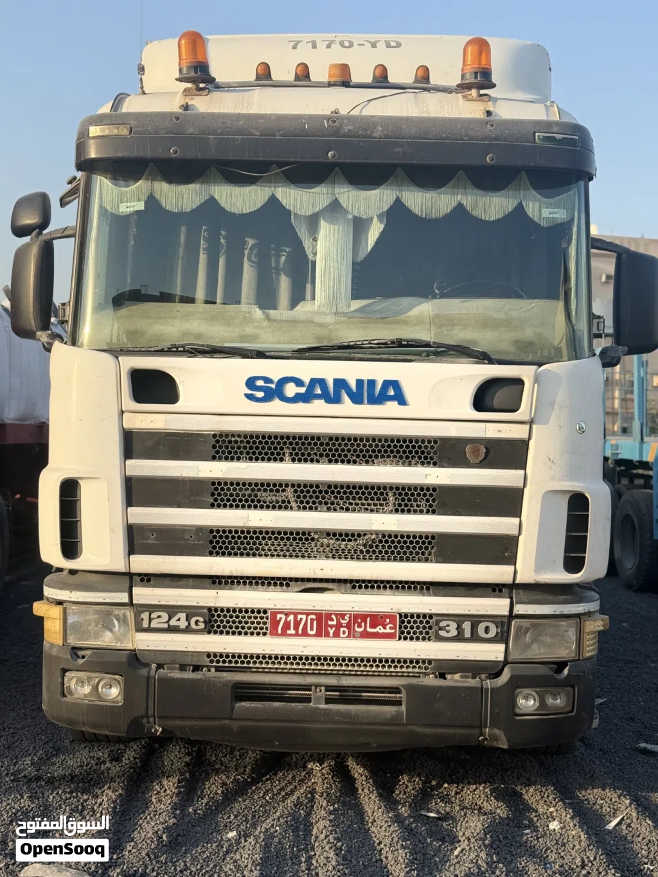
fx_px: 1216
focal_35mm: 48
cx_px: 329
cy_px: 438
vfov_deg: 39.7
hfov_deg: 30.3
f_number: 1.78
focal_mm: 6.76
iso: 64
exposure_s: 1/1883
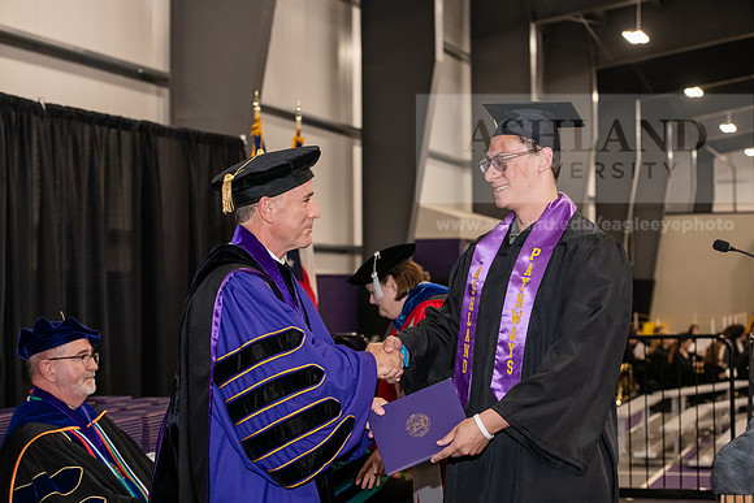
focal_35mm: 70
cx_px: 377
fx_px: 1466
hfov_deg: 28.8
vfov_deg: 19.5
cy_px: 252
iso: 2500
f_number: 5
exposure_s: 1/200
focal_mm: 70
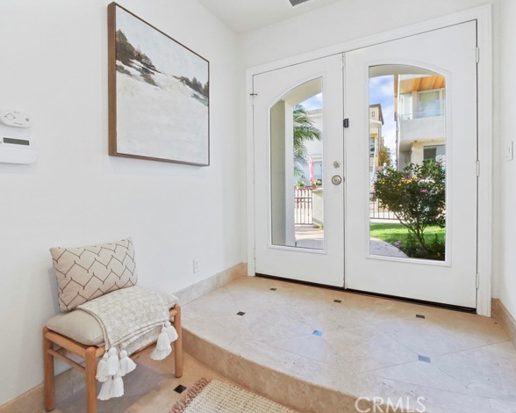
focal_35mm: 17
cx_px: 244
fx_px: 260
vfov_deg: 76.9
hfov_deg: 89.6
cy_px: 206
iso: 1250
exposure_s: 1/30
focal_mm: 8
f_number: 9
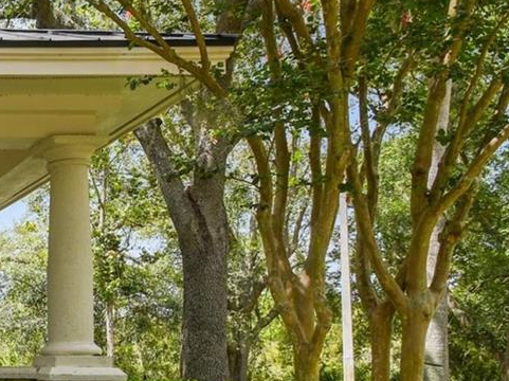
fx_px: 705
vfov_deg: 29.4
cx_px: -250
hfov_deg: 27.6
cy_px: 313
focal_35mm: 48
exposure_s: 1/80
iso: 100
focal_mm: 10
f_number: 7.1
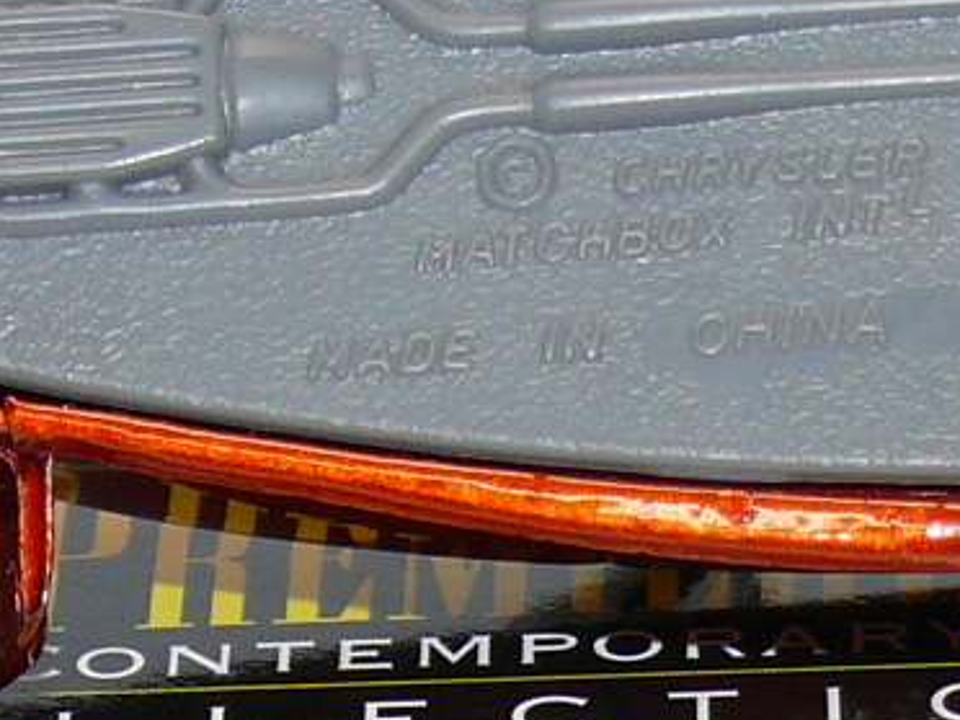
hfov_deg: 6.1
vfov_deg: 4.6
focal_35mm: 323
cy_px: 612
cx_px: 493
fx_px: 8958
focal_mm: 11.5
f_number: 4
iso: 100
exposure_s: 1/30
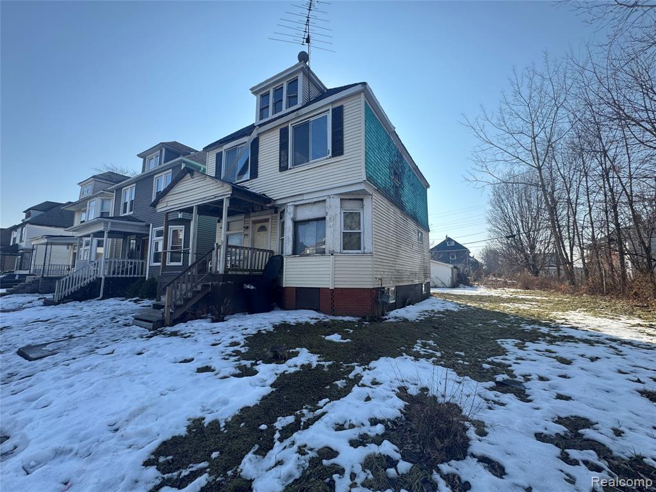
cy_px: 246
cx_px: 328
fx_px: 265
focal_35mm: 14
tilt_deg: +6.2
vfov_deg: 85.7
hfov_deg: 102.1
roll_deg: +0.2
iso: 50
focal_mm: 2.22
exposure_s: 1/889
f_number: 2.2
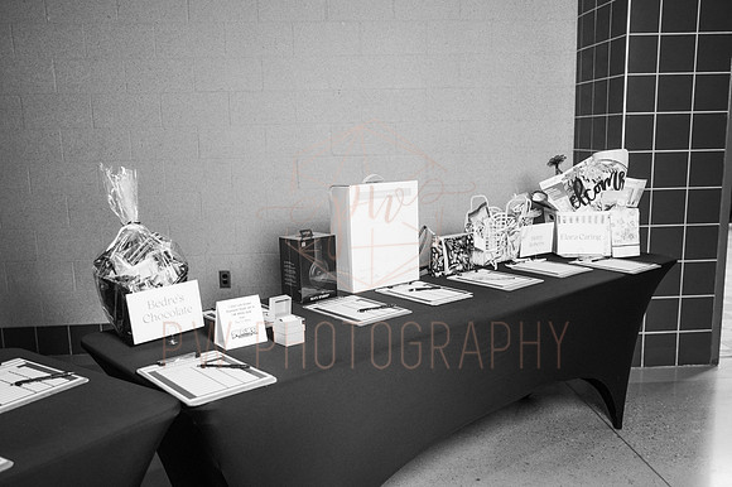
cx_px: 366
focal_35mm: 34
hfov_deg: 55.8
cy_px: 244
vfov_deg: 38.8
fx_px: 691
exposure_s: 1/200
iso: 640
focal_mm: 34
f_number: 2.8
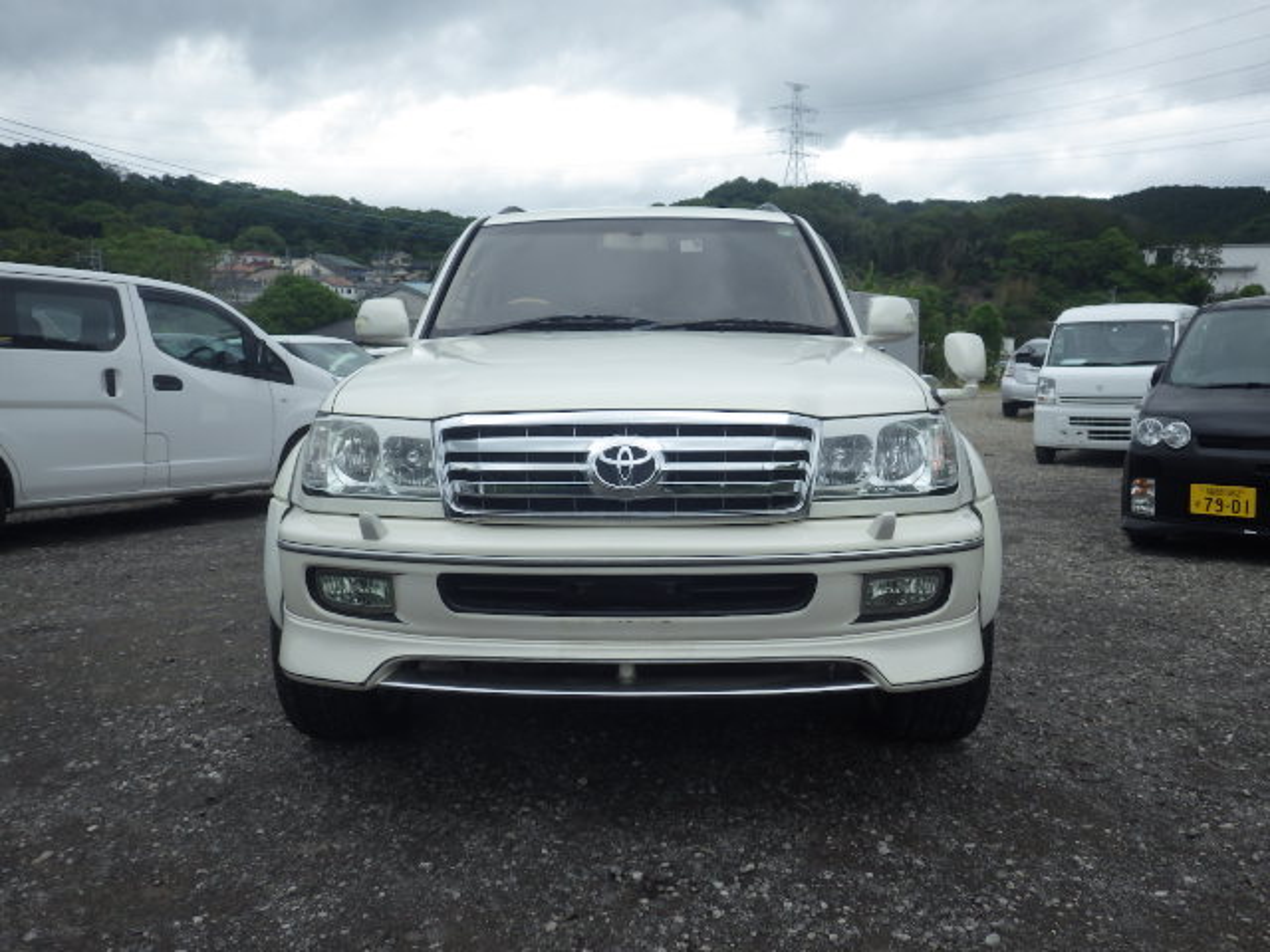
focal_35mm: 31
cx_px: 635
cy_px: 476
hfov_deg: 58.4
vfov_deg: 45.4
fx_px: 1137
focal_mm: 5.5
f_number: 3.1
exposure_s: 1/1000
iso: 125
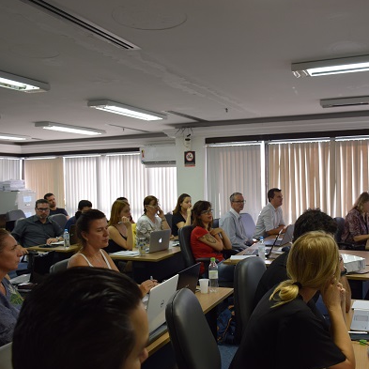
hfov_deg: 47.0
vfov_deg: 47.2
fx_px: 422
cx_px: 221
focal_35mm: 35
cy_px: 186
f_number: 4
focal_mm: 18
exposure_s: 1/60
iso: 400
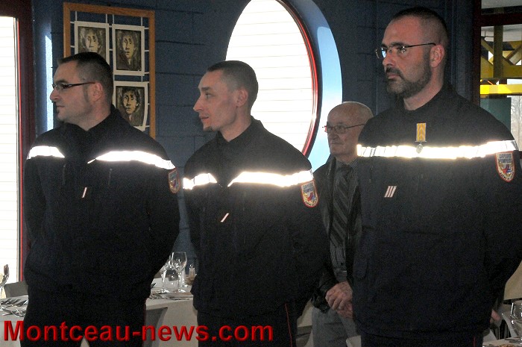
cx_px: 261
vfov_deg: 12.1
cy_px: 174
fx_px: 1629
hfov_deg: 18.2
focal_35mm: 112
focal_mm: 75
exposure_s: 1/250
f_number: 25
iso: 3200
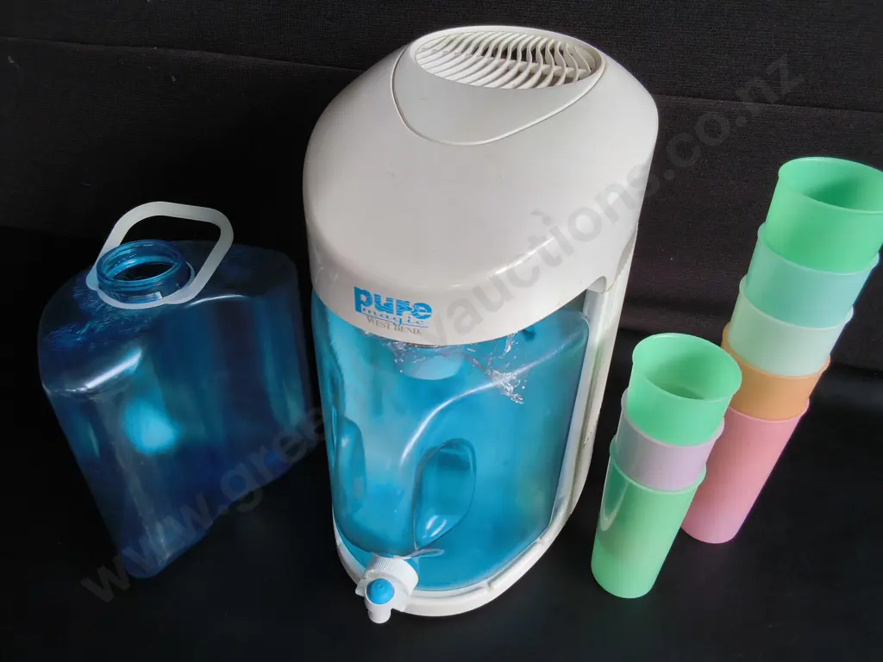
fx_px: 689
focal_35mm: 27
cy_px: 331
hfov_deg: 65.3
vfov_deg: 51.4
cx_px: 442
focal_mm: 2.87
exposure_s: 1/100
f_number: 2
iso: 40
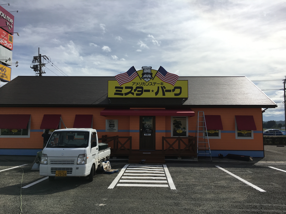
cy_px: 107
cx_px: 143
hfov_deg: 61.7
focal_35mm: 29
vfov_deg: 48.2
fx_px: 240
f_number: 2.2
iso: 25
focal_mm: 4.15
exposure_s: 1/2959
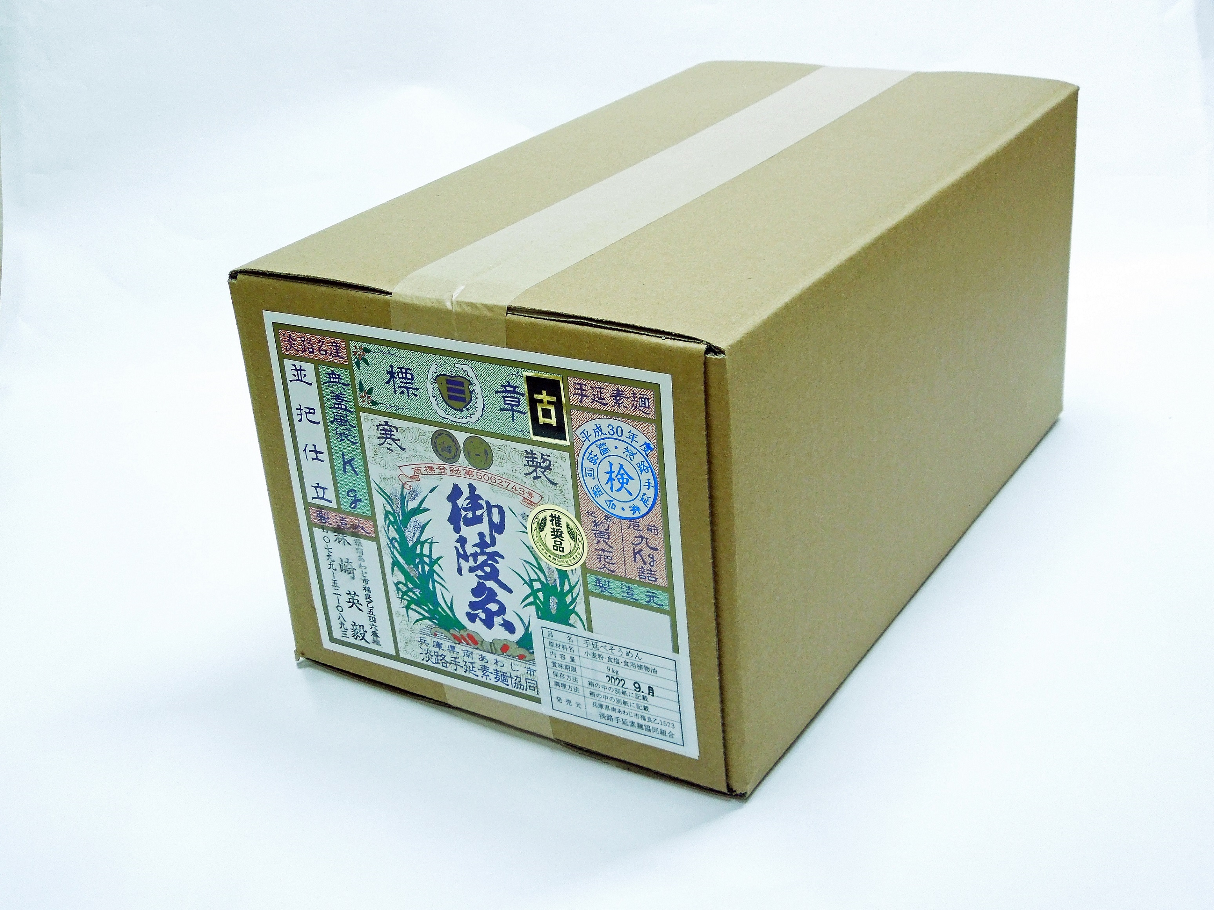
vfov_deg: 33.6
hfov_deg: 43.9
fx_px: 1508
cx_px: 607
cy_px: 455
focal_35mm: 43
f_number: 3.9
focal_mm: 7.8
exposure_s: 1/13
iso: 400
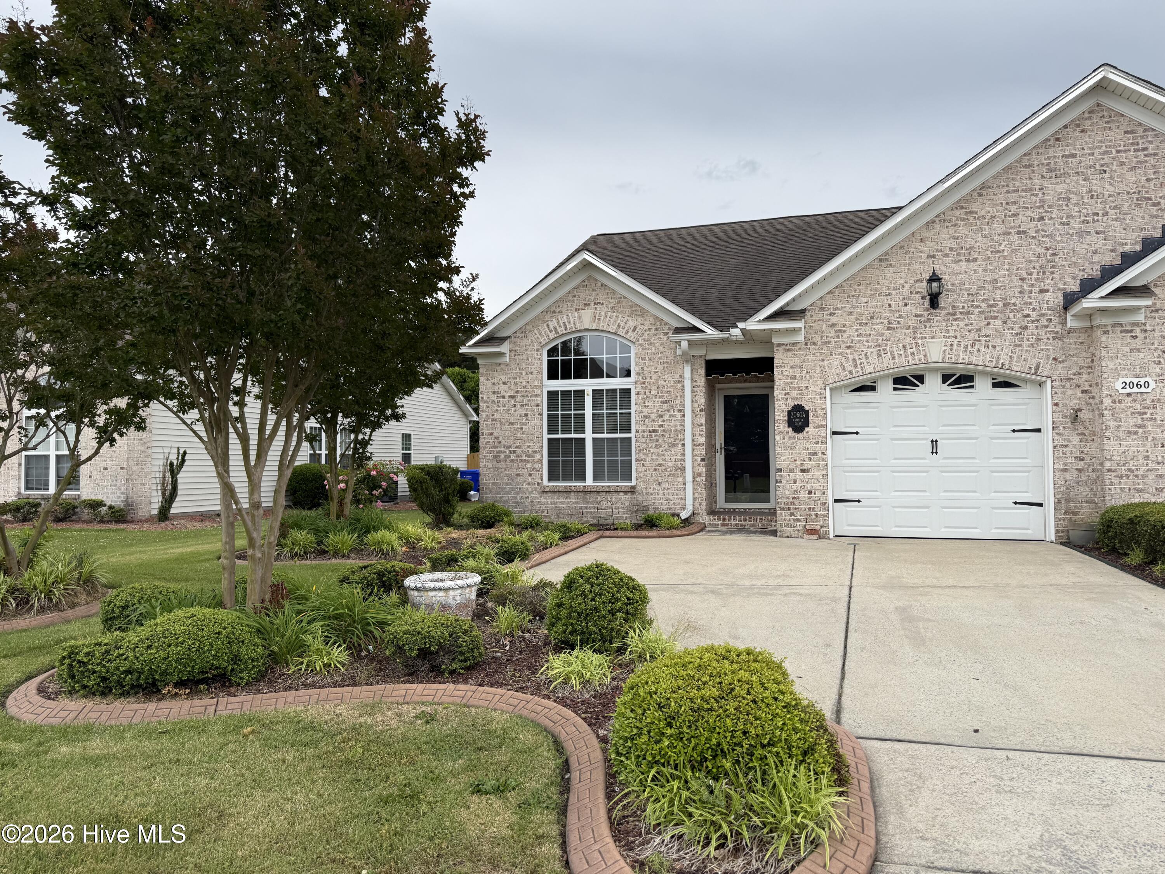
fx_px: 808
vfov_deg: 56.8
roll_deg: +0.2
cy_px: 437
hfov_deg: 71.6
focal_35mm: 24
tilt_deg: +1.9
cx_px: 582
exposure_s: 1/2907
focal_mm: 6.76
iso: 80
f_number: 1.78
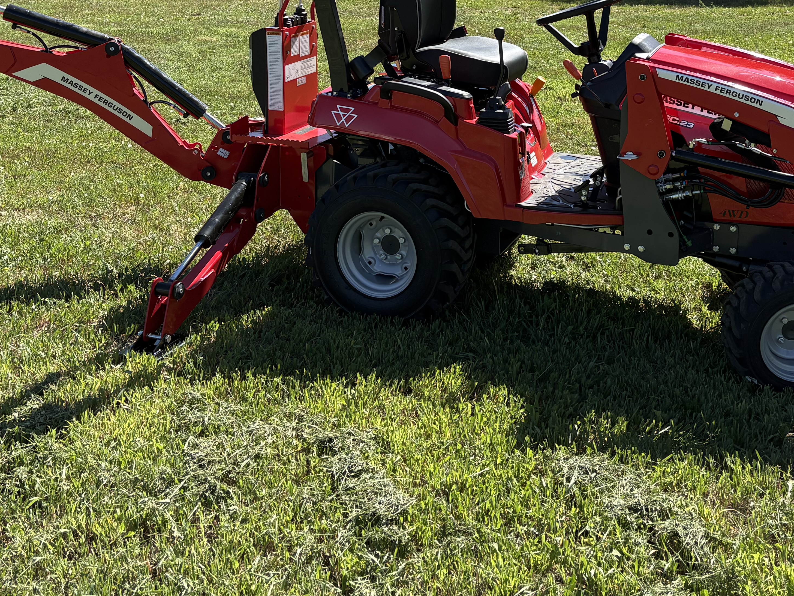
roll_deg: +0.1
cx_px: 436
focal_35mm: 51
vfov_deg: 27.2
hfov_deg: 37.5
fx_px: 1170
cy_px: 24
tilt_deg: -6.1
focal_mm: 5.96
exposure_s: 1/2075
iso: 50
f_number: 1.6
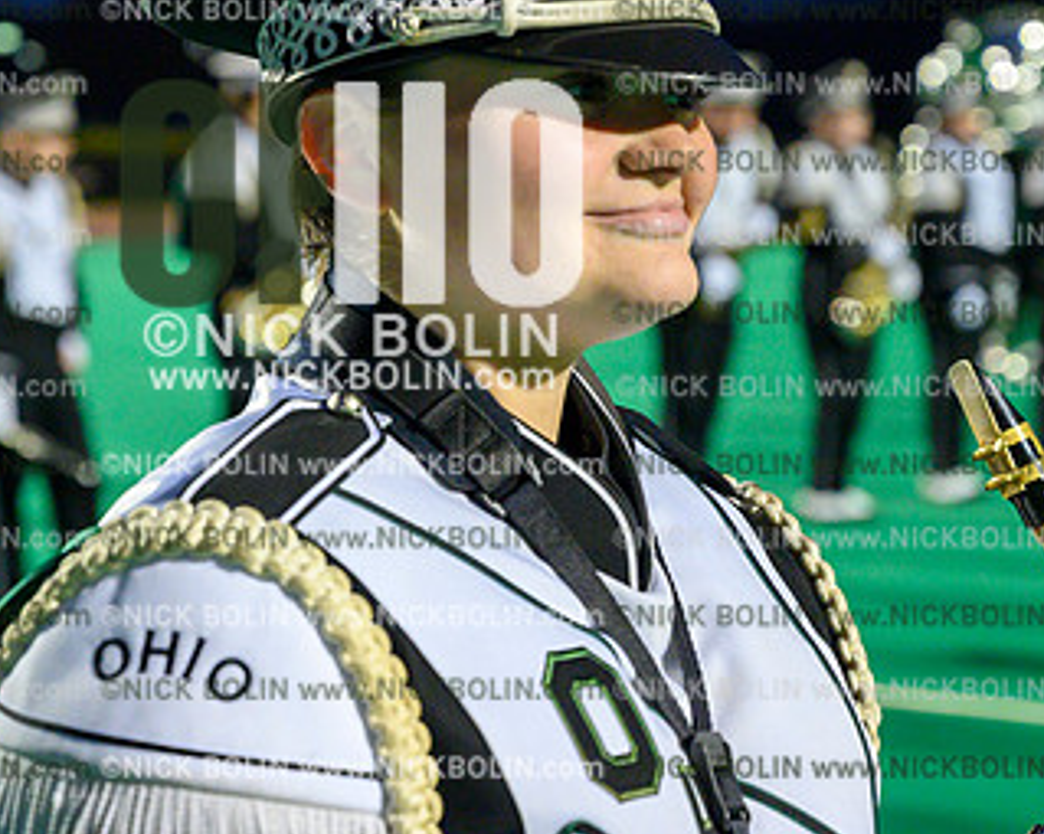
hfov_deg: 16.5
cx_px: 350
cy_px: 235
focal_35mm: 116
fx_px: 3583
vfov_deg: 13.3
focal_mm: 68
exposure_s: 1/500
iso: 6400
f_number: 4
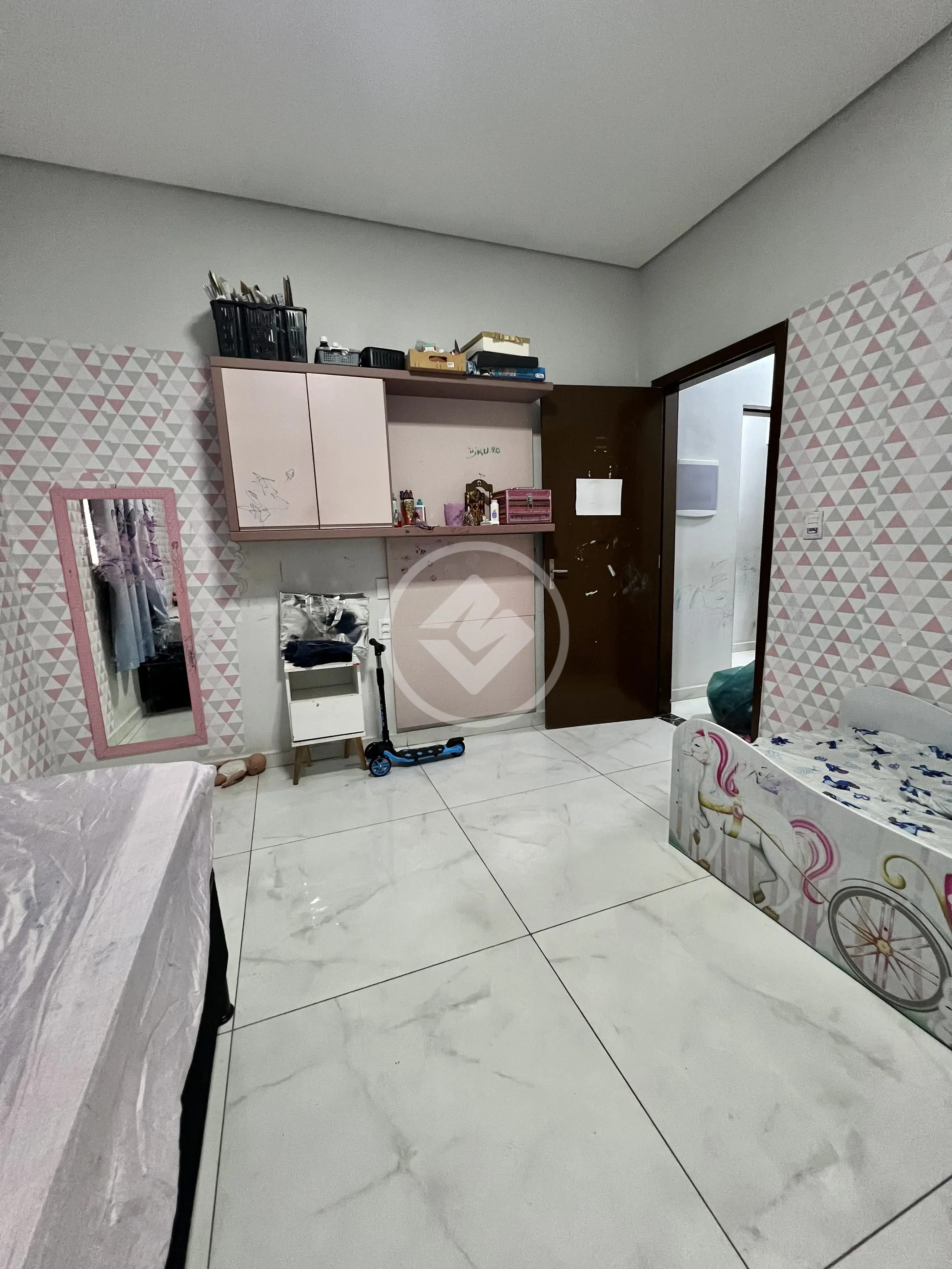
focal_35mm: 13
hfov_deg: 89.9
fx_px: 477
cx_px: 476
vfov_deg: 106.2
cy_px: 634
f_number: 1.8
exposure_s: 1/60
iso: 320
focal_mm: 1.57
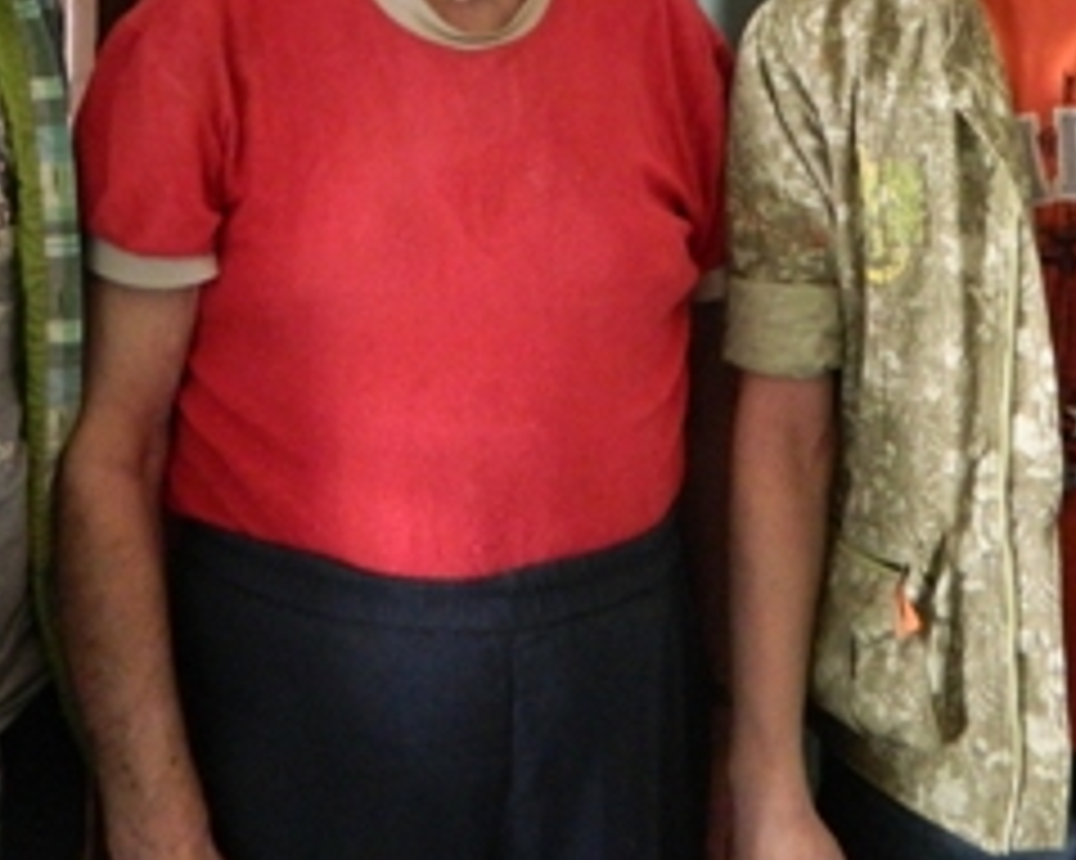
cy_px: 90
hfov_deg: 37.9
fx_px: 1560
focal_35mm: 49
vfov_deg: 29.6
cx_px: 443
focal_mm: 4.5
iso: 400
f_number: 3.1
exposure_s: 1/5
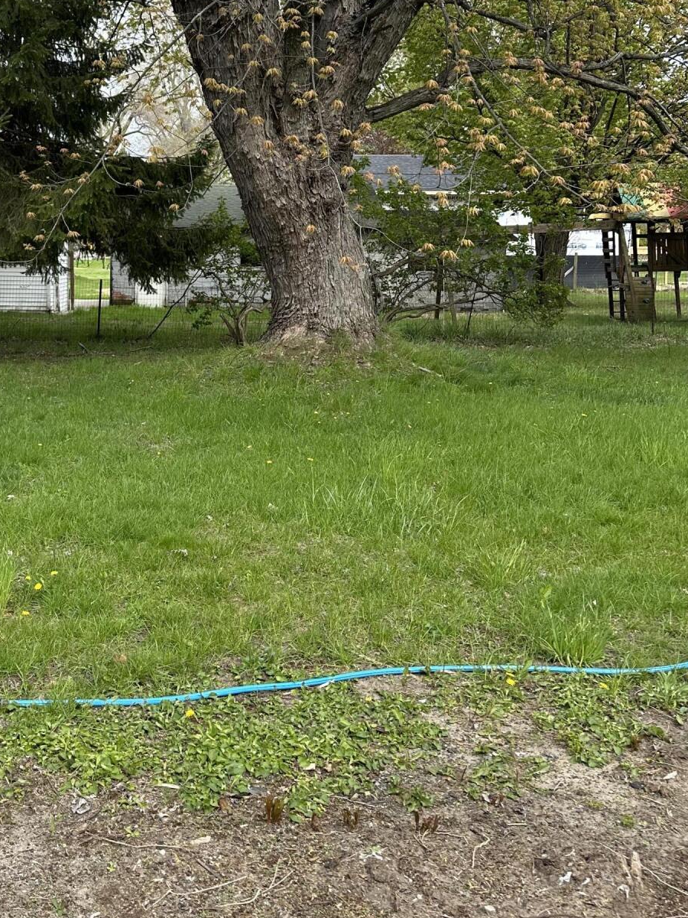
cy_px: 353
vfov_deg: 46.4
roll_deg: -1.3
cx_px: 202
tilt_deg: -4.0
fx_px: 1060
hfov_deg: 35.4
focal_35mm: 40
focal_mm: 6.86
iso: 80
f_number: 1.78
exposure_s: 1/1541
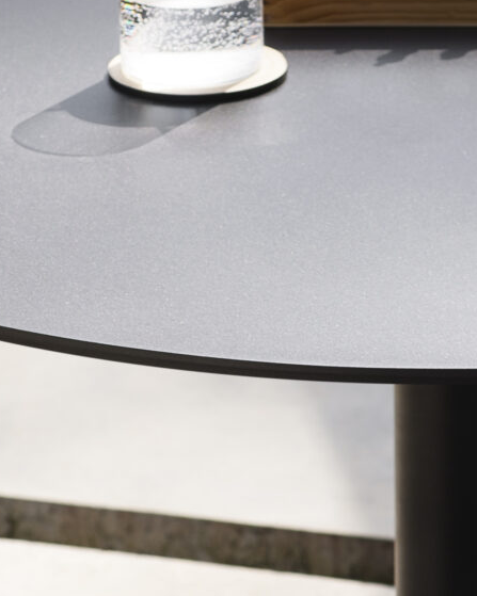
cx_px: 434
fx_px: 4554
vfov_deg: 7.5
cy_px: 368
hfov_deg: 6.0
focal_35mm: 258
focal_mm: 60
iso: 100
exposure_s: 1/125
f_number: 6.3
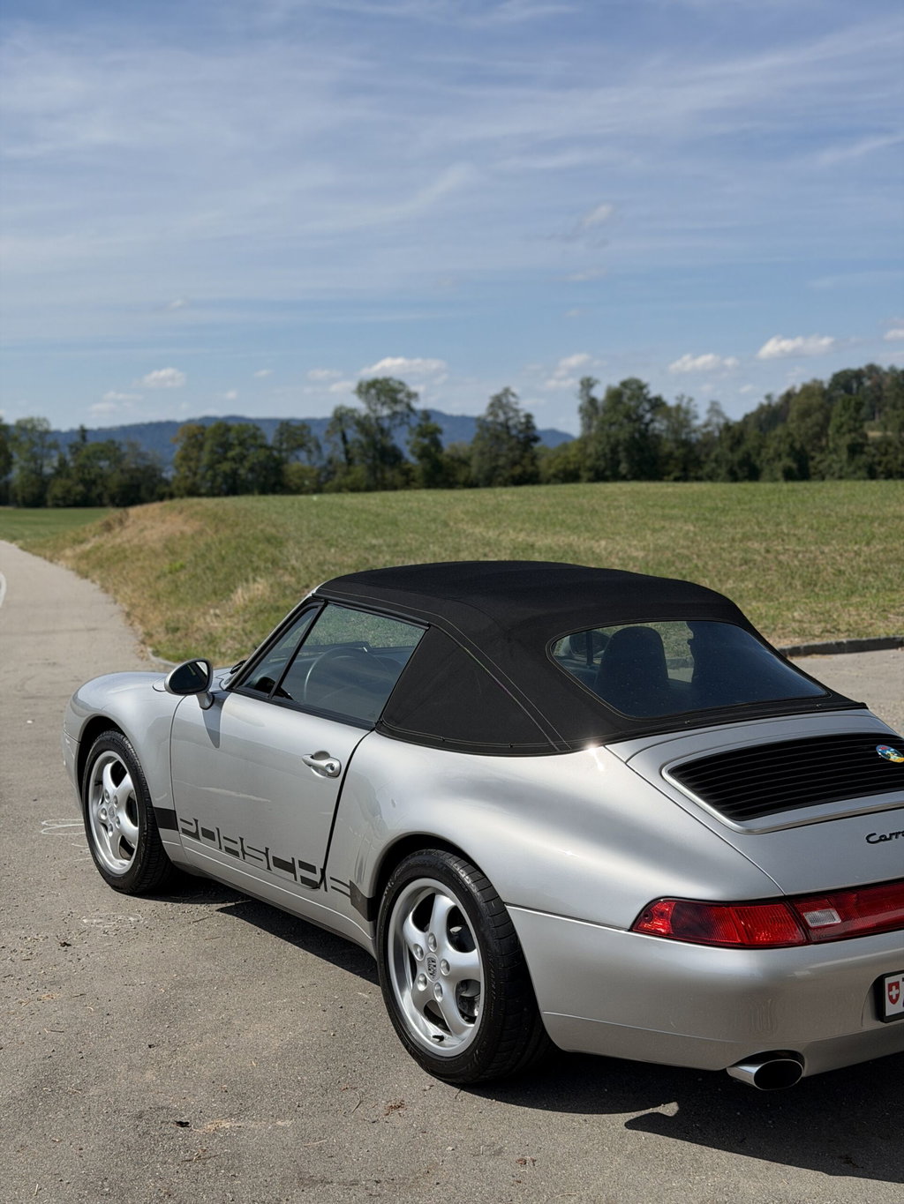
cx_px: 452
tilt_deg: -5.6
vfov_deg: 39.7
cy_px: 602
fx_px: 1671
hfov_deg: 30.3
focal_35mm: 48
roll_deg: +0.7
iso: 80
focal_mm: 6.76
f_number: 1.78
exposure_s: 1/7874
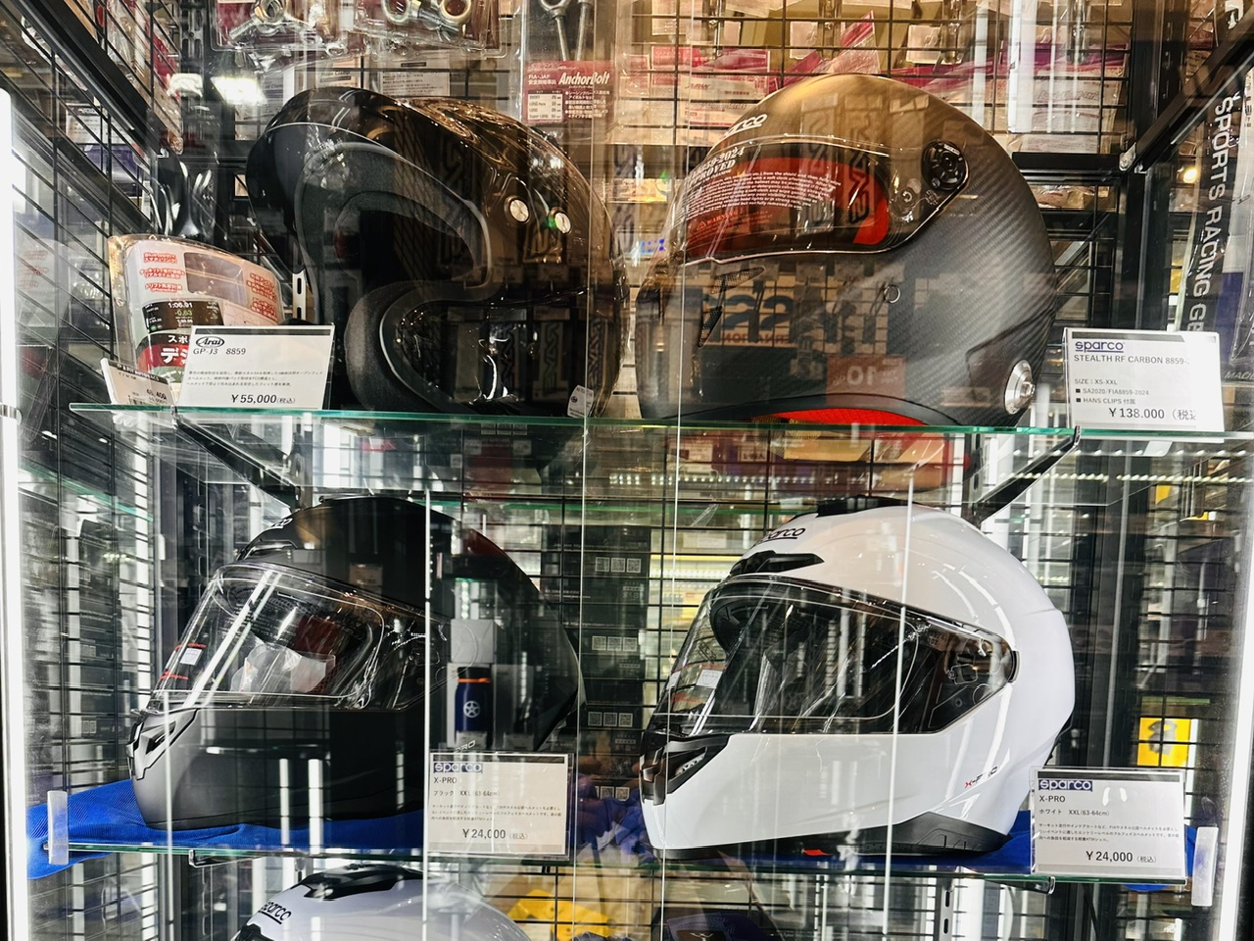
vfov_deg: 56.8
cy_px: 470
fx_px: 869
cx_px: 627
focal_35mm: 24
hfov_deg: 71.6
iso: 80
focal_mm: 6.86
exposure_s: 1/120
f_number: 1.78
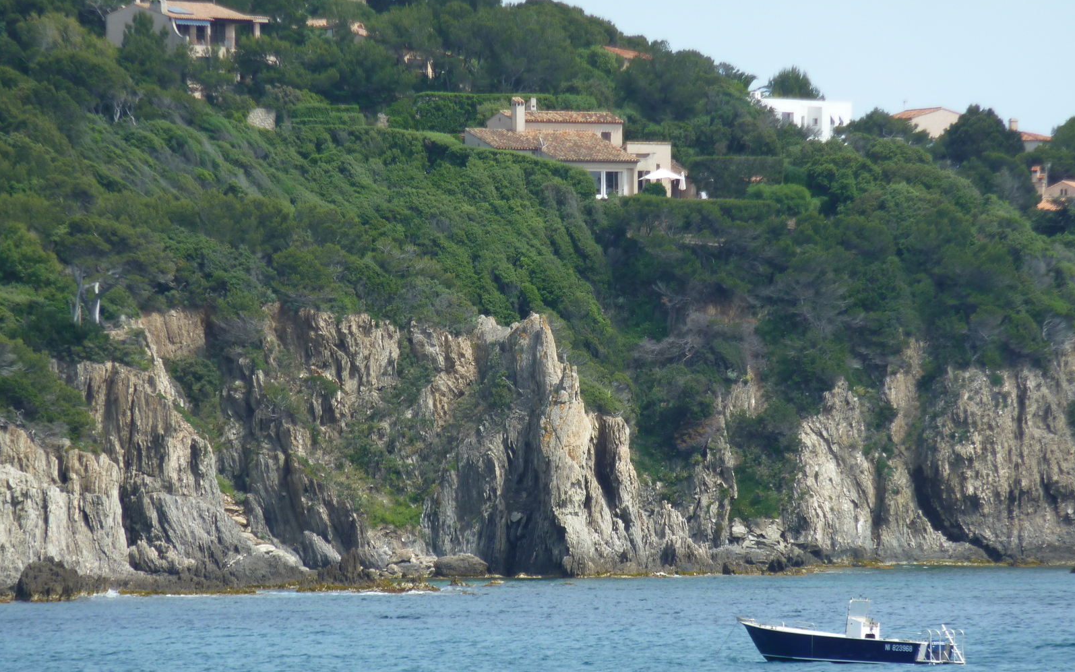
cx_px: 538
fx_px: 9346
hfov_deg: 6.6
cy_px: 398
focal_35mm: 319
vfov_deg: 4.1
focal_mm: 49.2
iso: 80
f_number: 4.9
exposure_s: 1/250
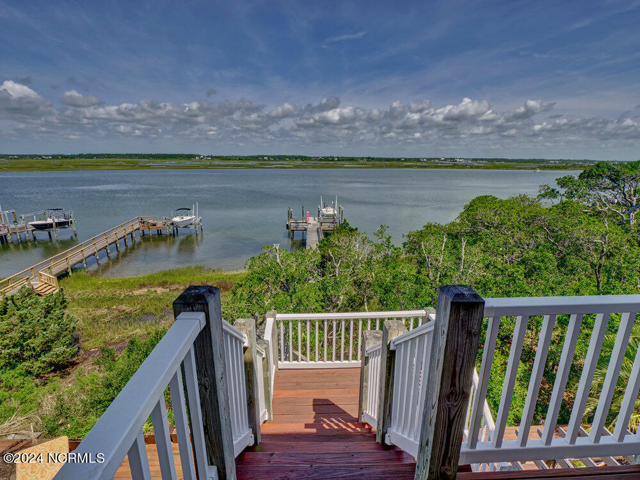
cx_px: 320
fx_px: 296
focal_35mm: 16
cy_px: 240
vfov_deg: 78.1
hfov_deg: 94.5
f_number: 8
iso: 200
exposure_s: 1/320
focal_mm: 8
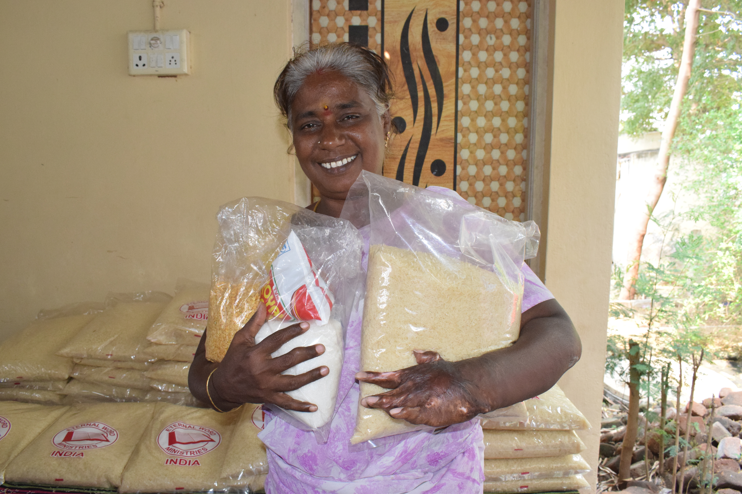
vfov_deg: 43.6
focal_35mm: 30
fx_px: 618
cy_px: 247
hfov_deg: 61.9
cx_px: 371
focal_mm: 20
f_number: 9
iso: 2000
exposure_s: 1/200
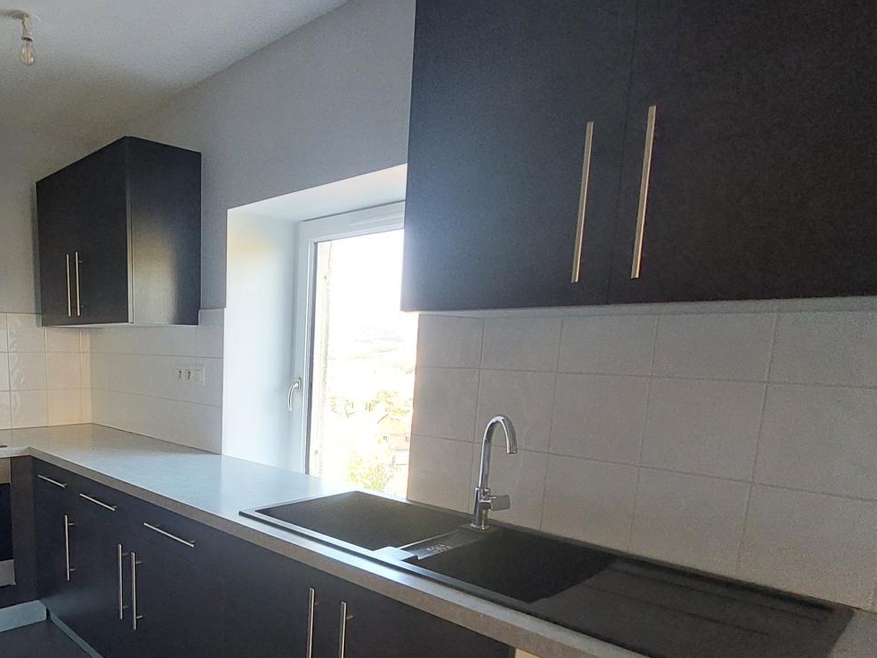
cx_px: 212
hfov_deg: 68.8
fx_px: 583
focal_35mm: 23
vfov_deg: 57.2
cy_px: 454
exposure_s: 1/50
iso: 320
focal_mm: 1.74
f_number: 2.2
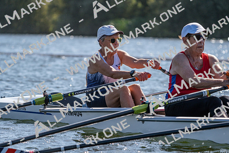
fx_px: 1591
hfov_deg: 8.2
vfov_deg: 5.5
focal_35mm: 250
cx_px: 114
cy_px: 76
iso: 320
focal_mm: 250
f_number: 5.6
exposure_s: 1/2000
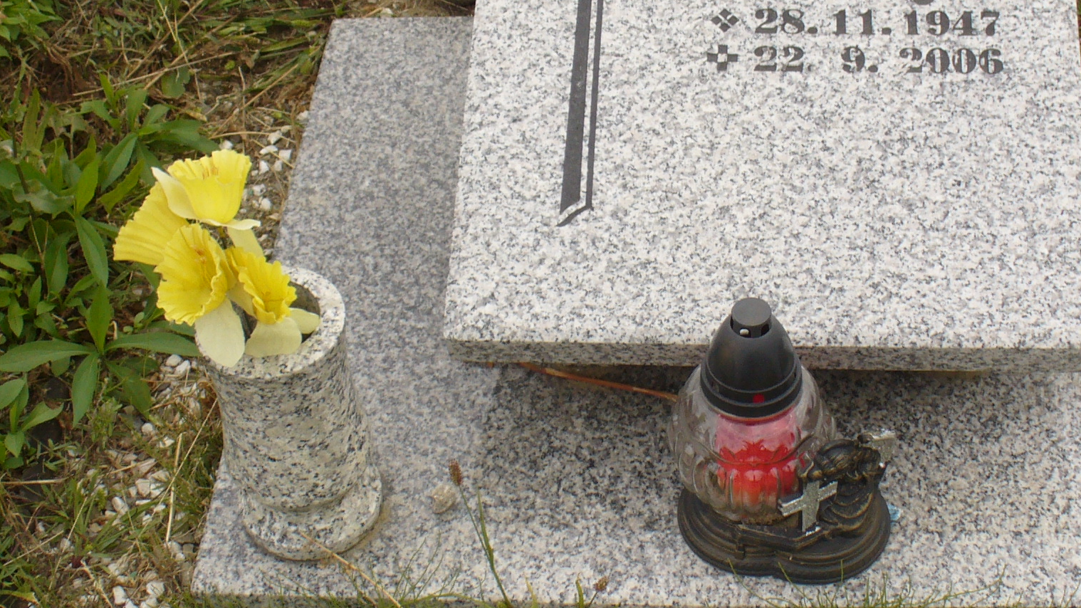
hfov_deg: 30.9
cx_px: 673
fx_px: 1949
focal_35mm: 68
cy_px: 221
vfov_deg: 17.7
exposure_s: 1/200
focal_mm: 6.1
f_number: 5.6
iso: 80
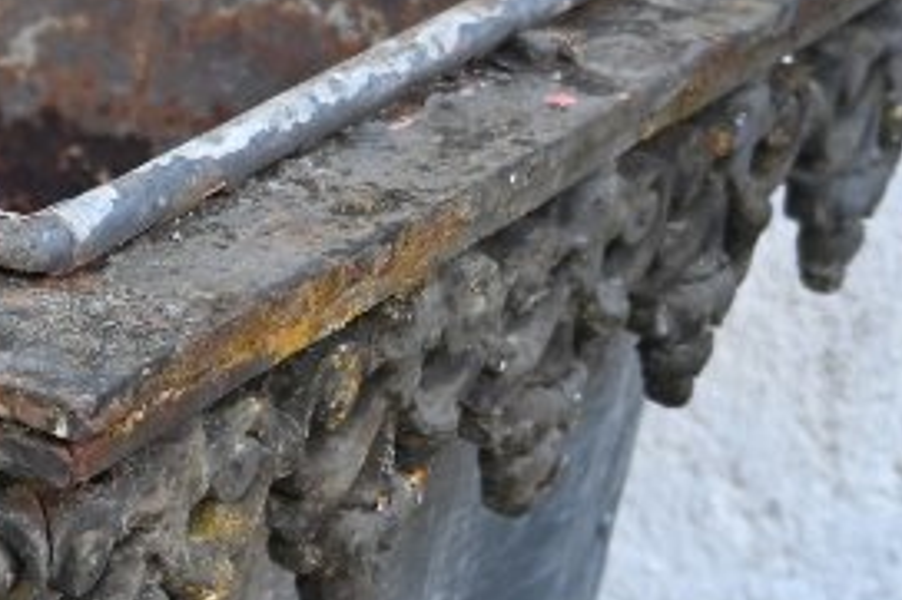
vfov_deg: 9.7
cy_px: 743
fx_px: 3486
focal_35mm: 139
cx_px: -713
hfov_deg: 13.3
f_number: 3.5
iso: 450
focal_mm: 21
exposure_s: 1/125
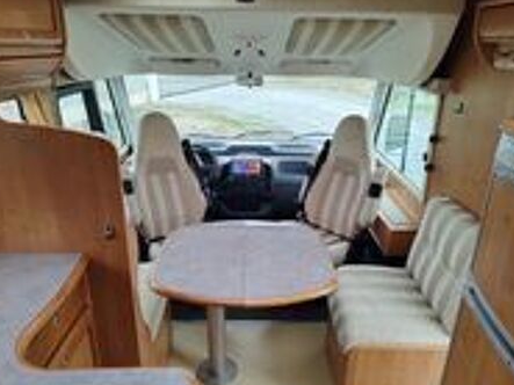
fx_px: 386
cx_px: 260
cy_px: 195
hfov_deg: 67.3
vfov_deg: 53.0
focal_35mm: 26
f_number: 1.89
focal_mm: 5.89
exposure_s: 1/50
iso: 390
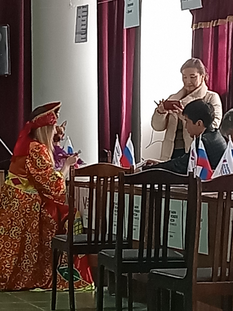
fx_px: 1418
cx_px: 116
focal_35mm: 158
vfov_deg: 12.5
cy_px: 156
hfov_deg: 9.4
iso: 274
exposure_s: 1/33.3
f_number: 1.8
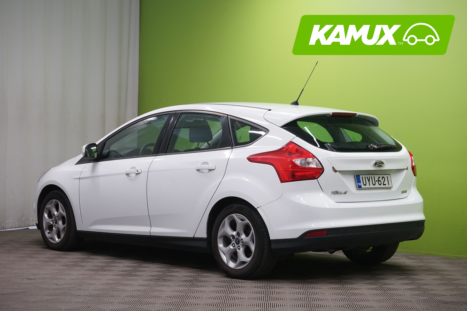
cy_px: 156
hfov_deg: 28.8
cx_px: 234
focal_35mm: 70
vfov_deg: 19.5
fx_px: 908
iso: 2000
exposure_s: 1/25
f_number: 10
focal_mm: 70
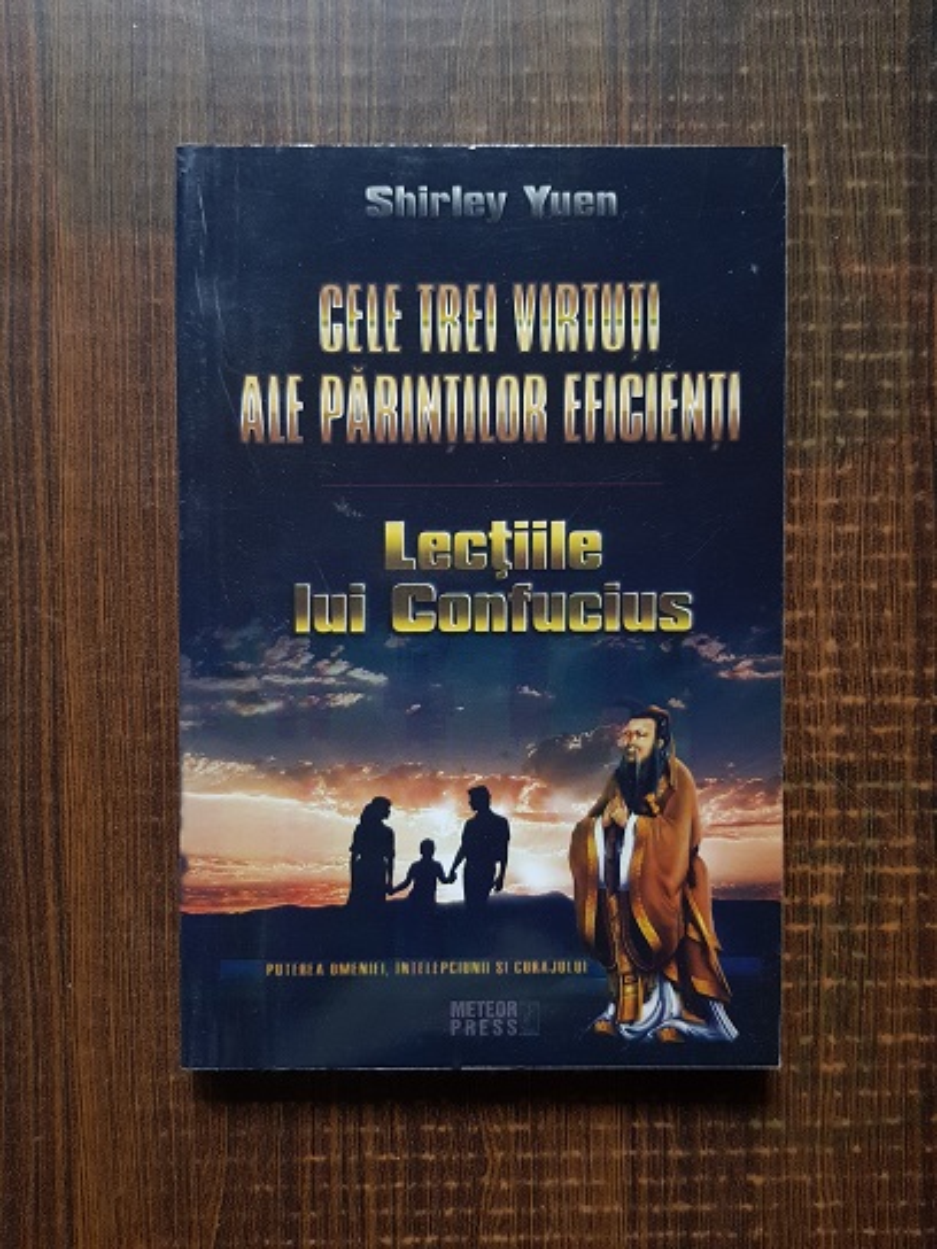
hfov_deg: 53.1
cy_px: 624
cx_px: 468
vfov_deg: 67.3
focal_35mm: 26
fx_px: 938
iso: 320
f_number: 1.7
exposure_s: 1/60
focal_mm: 4.3
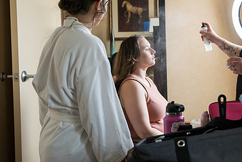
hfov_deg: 28.1
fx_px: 478
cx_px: 174
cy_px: 41
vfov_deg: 19.1
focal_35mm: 71
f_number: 4
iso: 3200
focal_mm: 44
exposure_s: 1/320
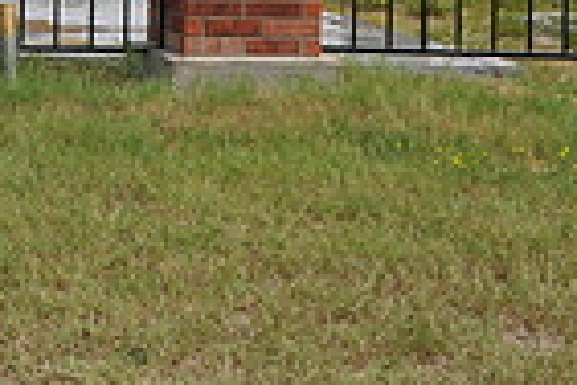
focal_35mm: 111
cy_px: -223
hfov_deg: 15.8
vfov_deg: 11.7
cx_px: -454
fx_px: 1779
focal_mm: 18
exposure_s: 1/250
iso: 200
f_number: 8
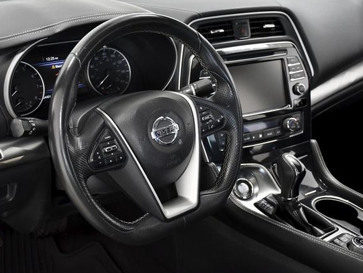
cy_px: 135
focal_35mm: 53
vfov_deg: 27.5
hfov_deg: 36.1
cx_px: 162
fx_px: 556
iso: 2500
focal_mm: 32
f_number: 4
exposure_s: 1/250
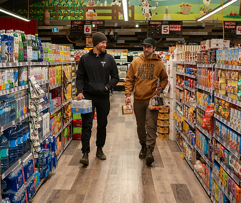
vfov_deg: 23.6
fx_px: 485
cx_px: 109
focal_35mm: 67
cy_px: 126
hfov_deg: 27.9
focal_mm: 25
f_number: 2
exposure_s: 1/100
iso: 200
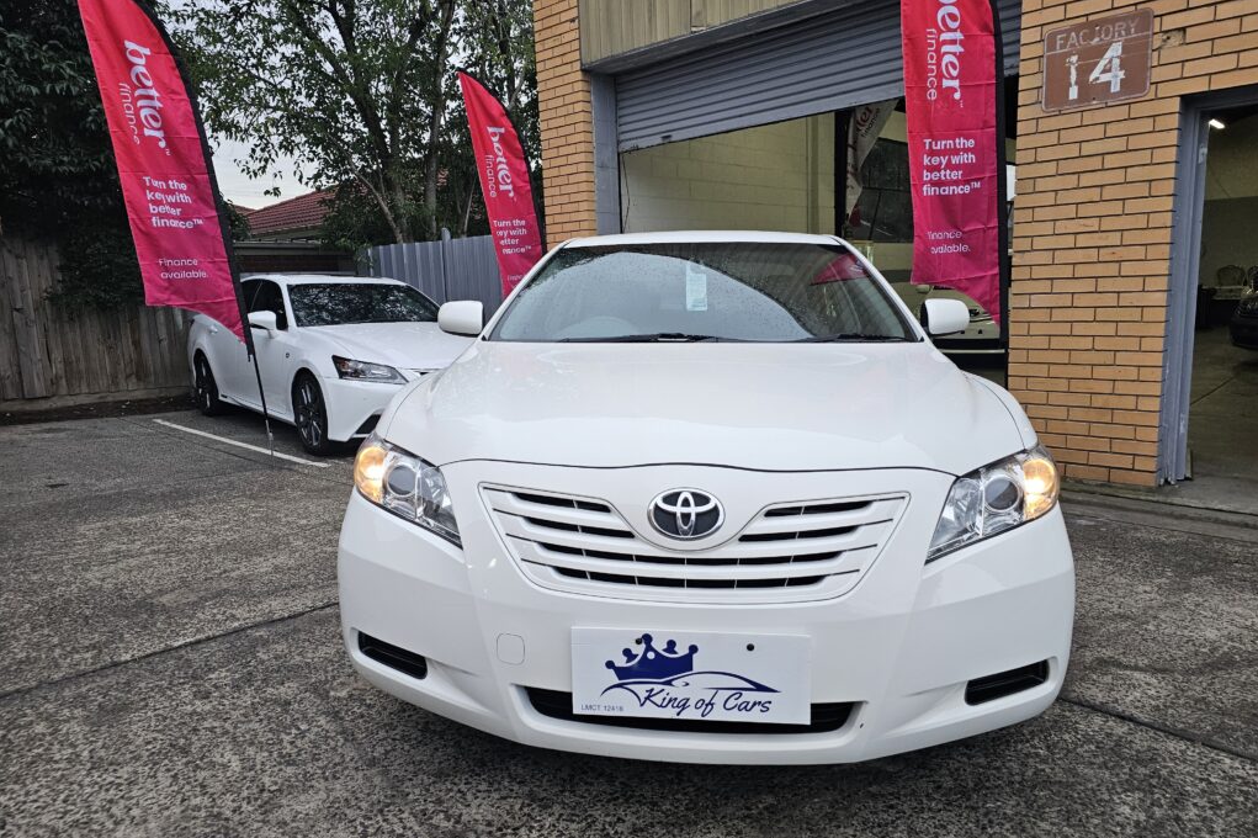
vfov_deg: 53.1
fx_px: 838
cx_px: 630
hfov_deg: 73.8
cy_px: 413
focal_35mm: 24
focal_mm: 6.3
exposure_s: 1/190
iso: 200
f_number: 1.7
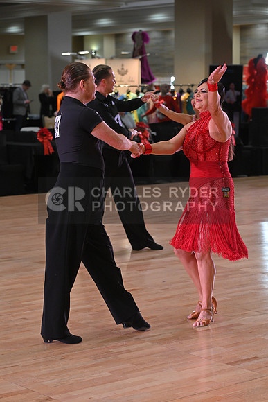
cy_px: 201
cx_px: 134
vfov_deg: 21.5
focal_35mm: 95
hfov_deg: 14.4
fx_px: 1060
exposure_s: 1/320
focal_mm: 95
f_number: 5
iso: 2000
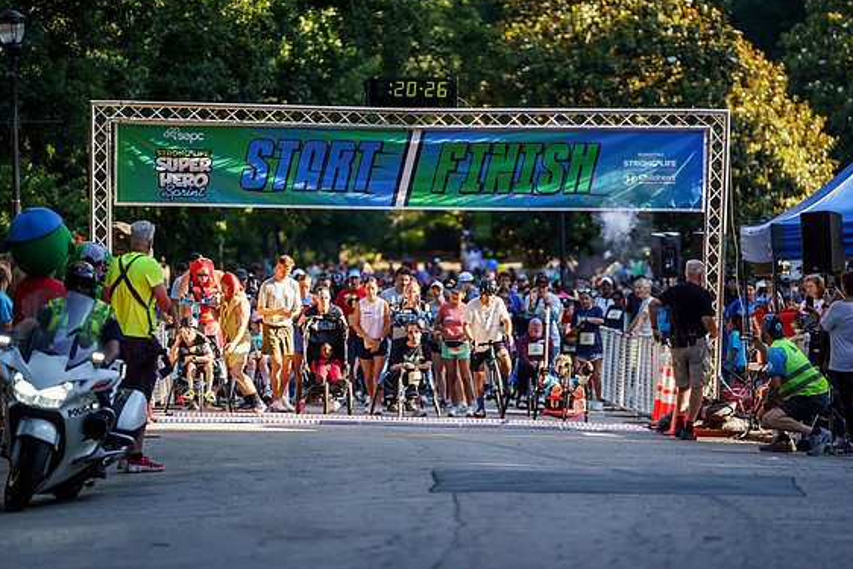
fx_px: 4527
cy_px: 277
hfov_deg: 10.8
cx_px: 436
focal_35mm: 191
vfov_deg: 7.2
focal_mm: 185
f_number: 2.8
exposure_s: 1/3200
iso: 1000
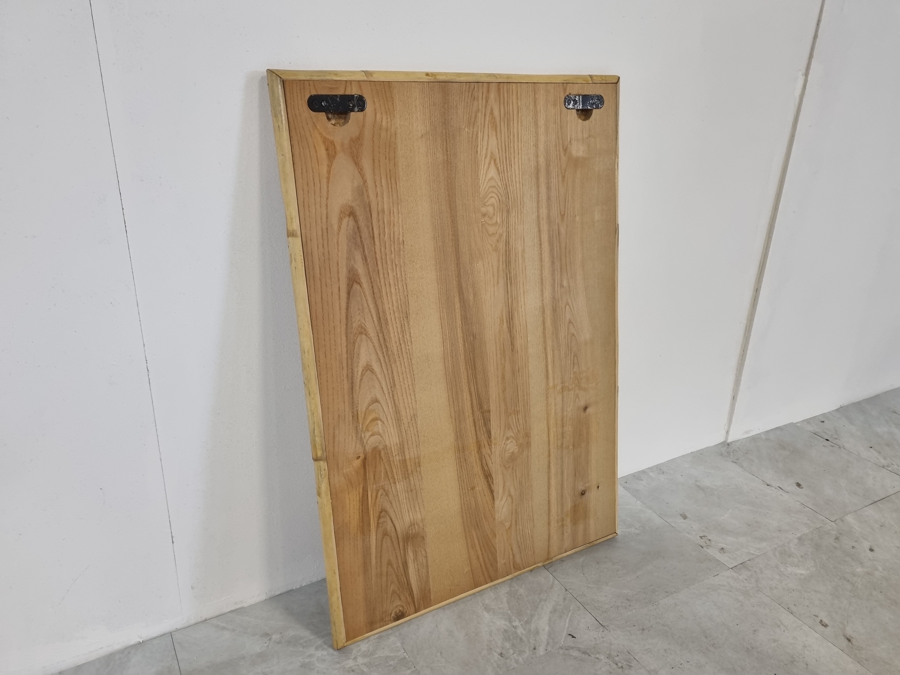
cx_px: 450
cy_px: 338
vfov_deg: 53.1
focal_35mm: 26
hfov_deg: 67.3
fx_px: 676
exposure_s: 1/100
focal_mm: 5.4
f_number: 1.8
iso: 200
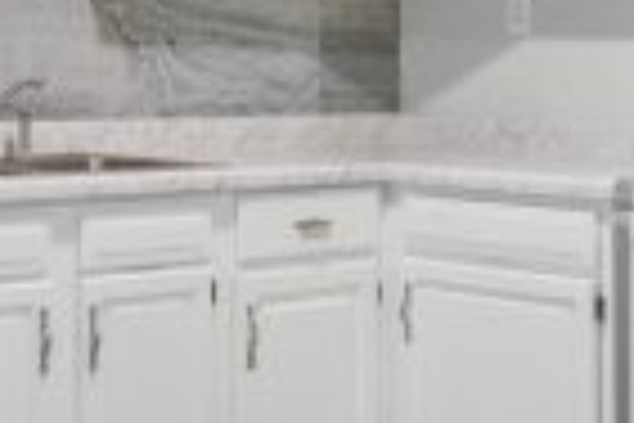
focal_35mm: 96
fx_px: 1691
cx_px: 243
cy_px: 50
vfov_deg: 14.1
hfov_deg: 21.2
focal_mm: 12
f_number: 7.1
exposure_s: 1/3
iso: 400
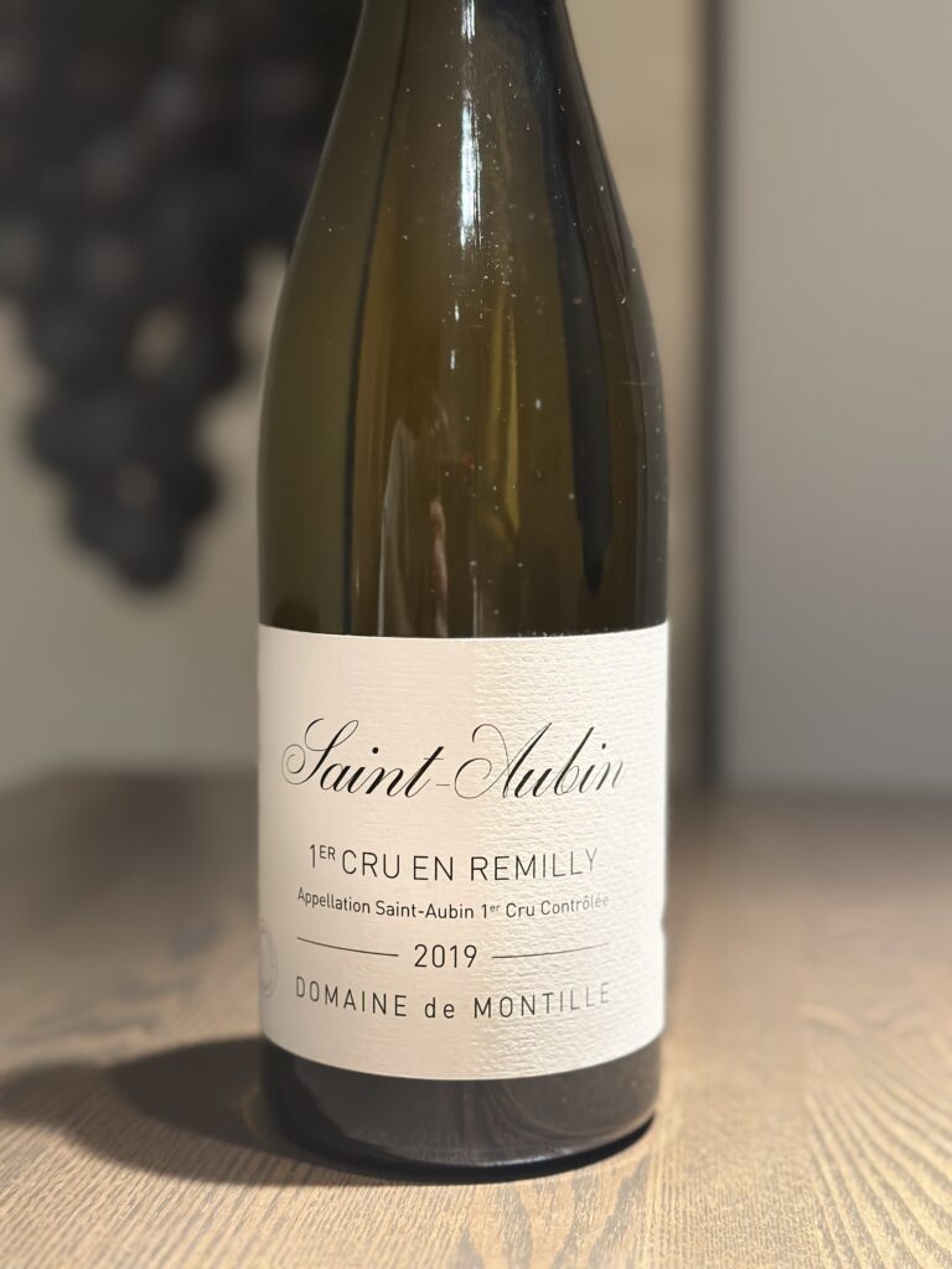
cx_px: 476
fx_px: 1760
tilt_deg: -5.6
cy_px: 634
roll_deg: -0.7
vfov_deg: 39.7
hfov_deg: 30.3
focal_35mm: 48
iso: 400
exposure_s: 1/60
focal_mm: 6.86
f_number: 1.78
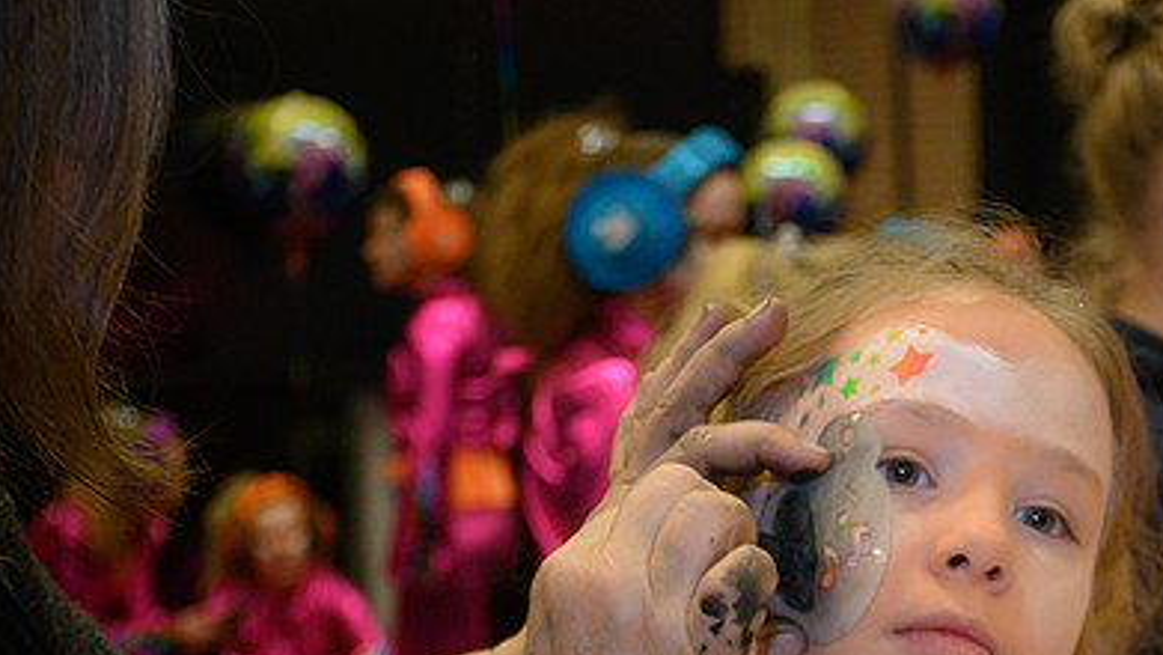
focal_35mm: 112
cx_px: 836
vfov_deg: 10.8
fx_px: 3454
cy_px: 573
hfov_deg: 19.0
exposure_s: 1/160
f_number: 4.5
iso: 2500
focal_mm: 48
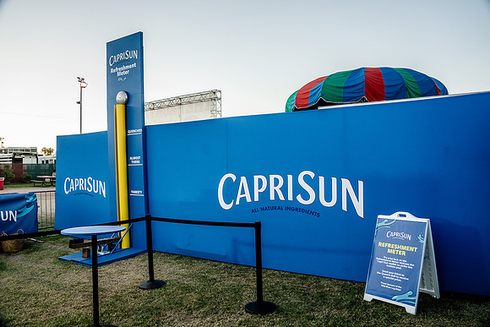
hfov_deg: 73.0
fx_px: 331
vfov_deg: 52.5
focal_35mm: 24
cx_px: 248
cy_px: 161
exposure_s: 1/200
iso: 320
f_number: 4
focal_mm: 24
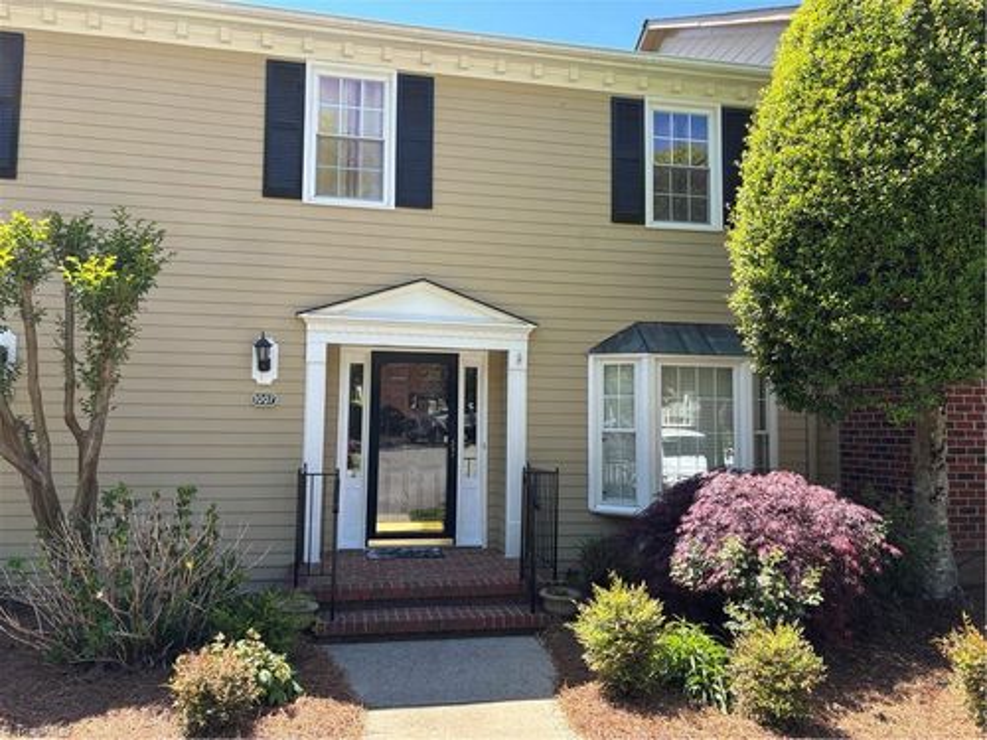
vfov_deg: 53.1
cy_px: 370
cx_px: 494
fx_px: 741
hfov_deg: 67.3
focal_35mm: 26
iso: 50
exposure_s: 1/732
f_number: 1.6
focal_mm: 5.96
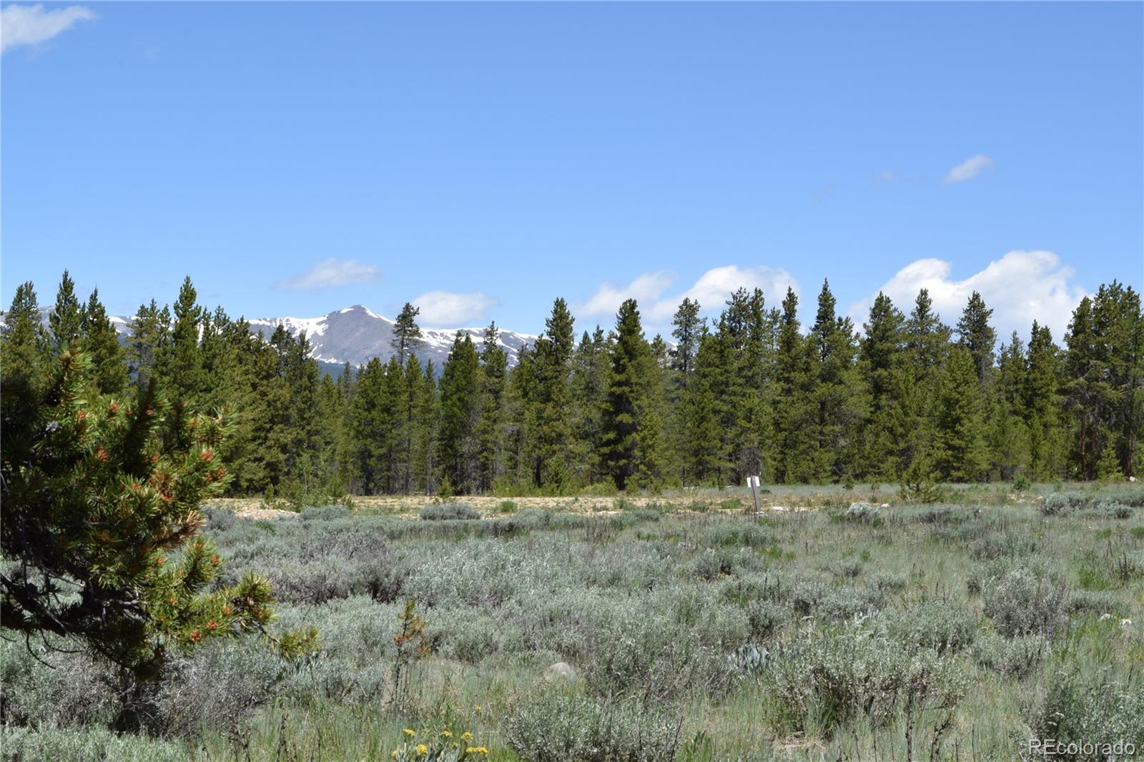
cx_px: 572
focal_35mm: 82
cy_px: 381
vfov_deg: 16.5
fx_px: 2621
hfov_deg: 24.6
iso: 250
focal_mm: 55
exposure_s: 1/100
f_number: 22
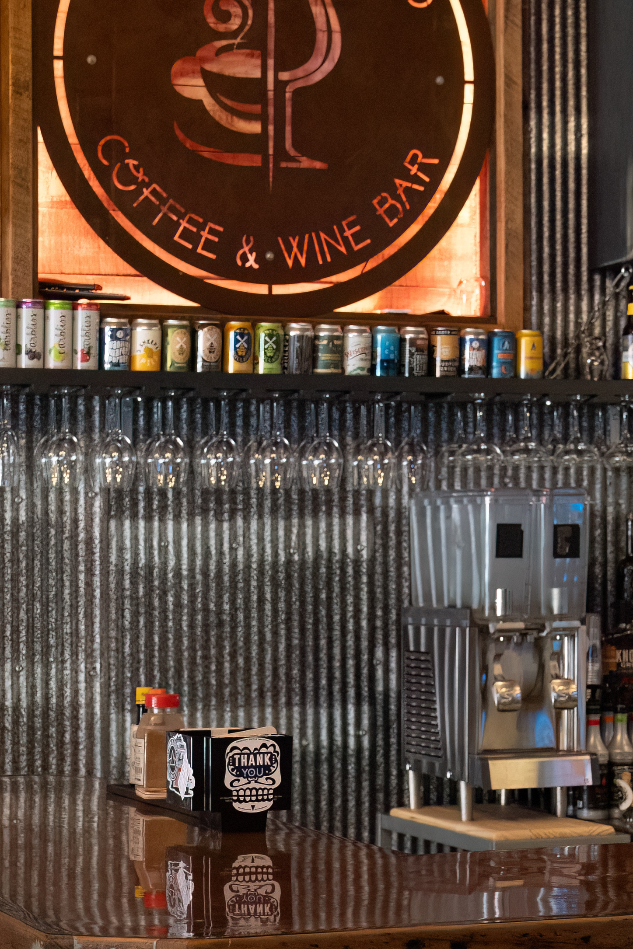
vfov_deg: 21.4
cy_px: 632
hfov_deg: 14.4
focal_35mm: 95
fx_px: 2508
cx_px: 279
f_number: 4.5
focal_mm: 34.4
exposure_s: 1/50
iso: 4000
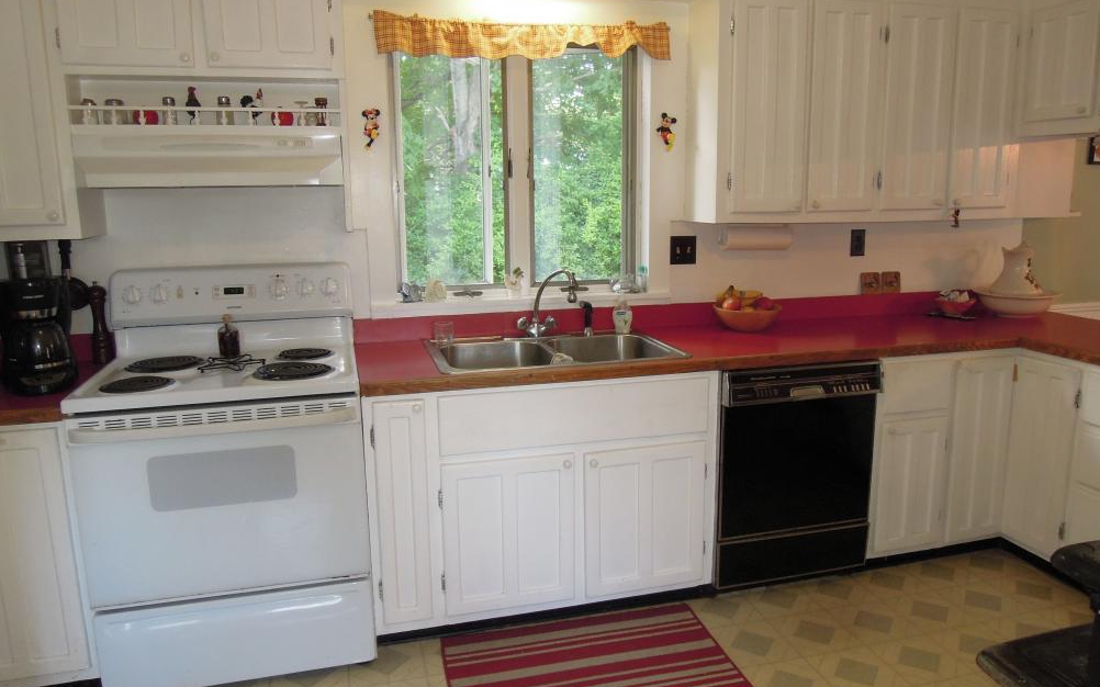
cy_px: 339
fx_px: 779
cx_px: 553
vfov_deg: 47.6
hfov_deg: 70.4
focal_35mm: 26
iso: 250
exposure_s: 1/40
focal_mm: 4.3
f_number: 2.8
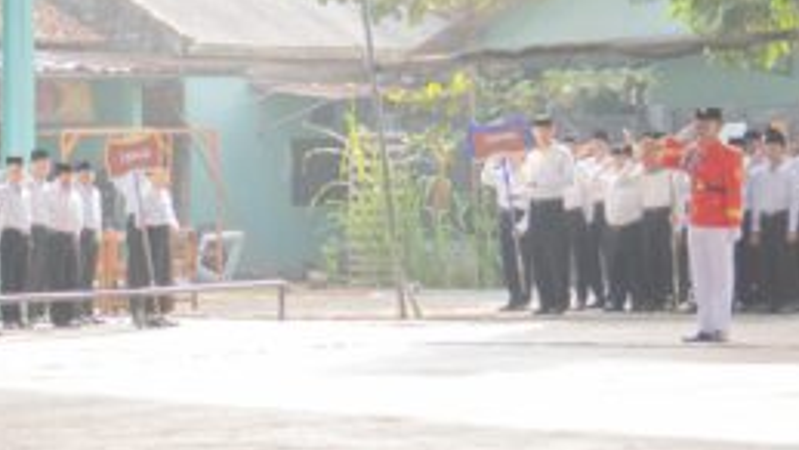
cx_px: -315
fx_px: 3158
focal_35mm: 149
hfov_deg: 13.7
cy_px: 199
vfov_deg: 8.2
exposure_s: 1/250
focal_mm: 24
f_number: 2.8
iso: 200
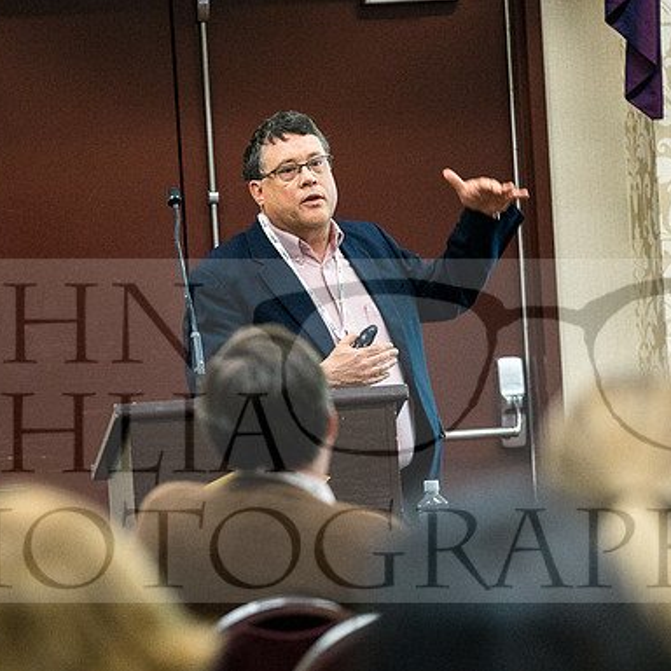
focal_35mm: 327
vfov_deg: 5.4
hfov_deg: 5.4
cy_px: 336
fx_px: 7171
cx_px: 342
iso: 3200
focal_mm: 170
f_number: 3.5
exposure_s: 1/160
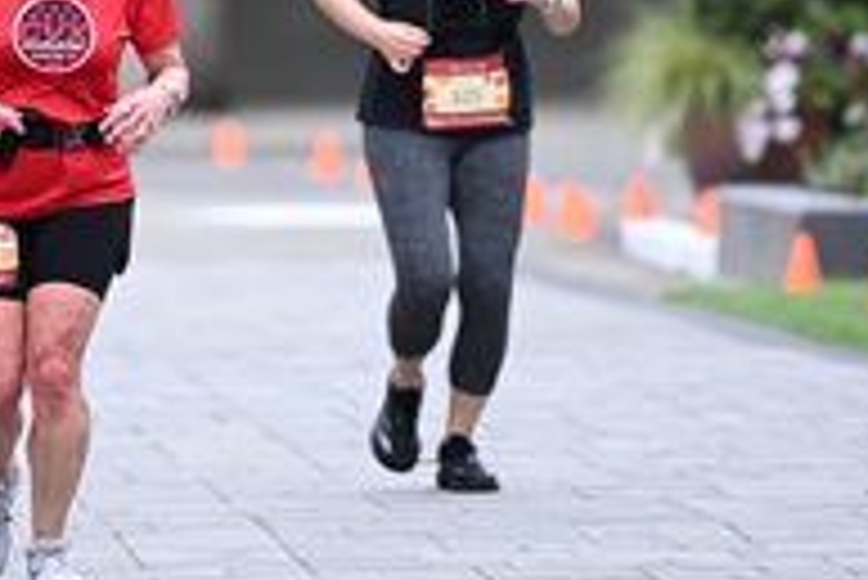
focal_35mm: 570
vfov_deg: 2.4
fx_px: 13753
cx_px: 297
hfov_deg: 3.6
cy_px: -88
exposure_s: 1/1600
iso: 640
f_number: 2.8
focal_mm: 200
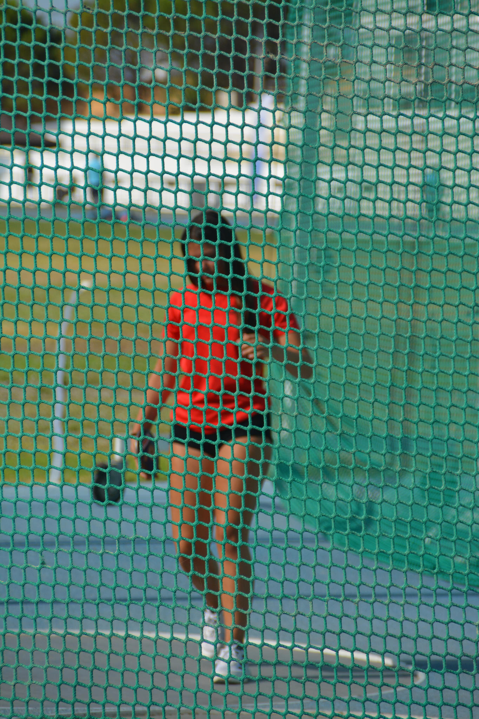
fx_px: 5988
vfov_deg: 6.9
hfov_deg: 4.6
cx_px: 240
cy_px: 360
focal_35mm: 300
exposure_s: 1/2000
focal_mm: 200
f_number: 6.3
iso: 360
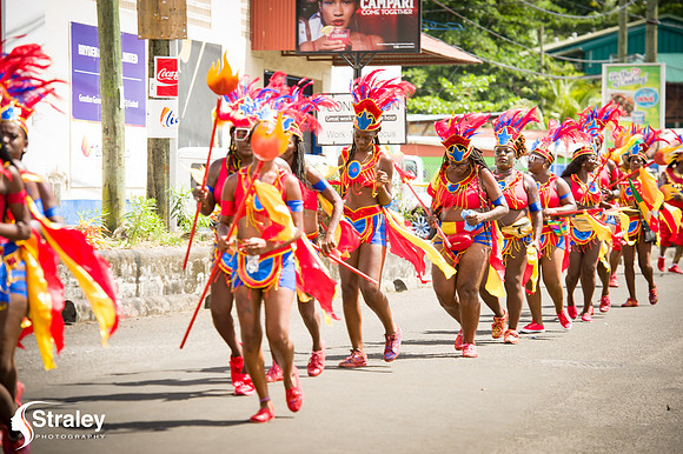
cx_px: 342
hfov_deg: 15.2
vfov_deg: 10.1
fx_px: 2560
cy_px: 227
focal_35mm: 135
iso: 100
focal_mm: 135
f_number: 6.3
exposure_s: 1/160
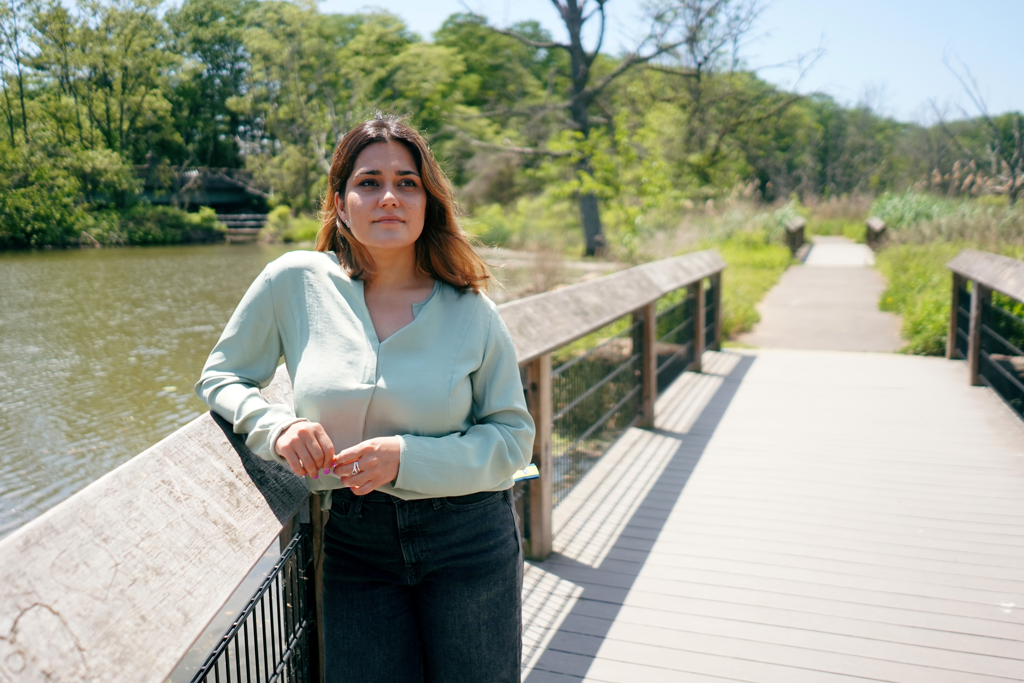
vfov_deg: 40.0
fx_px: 939
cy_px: 323
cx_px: 486
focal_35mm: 33
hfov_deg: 57.2
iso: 320
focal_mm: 28
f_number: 2
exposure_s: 1/6400
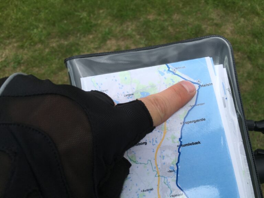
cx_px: 132
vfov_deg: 48.2
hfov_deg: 61.7
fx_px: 221
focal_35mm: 29
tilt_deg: -59.7
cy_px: 99
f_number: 2.2
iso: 25
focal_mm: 4.15
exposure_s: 1/1425
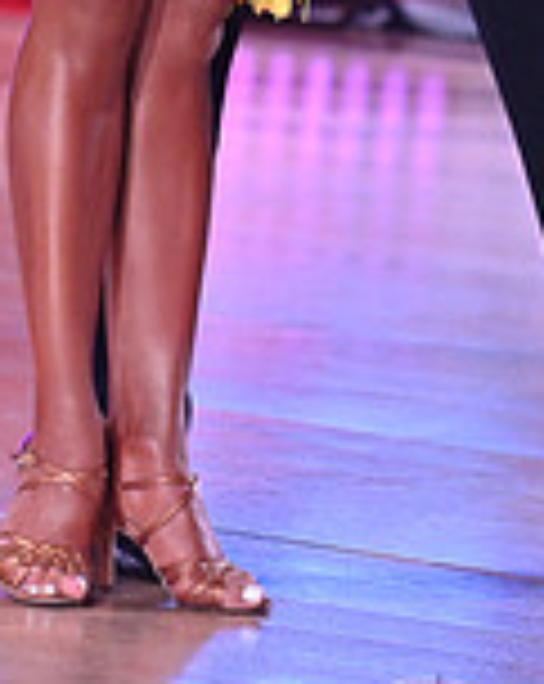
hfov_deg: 3.0
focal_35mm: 521
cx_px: 380
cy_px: -544
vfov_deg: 3.7
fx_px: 10517
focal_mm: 145
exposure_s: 1/400
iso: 6400
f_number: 5.6
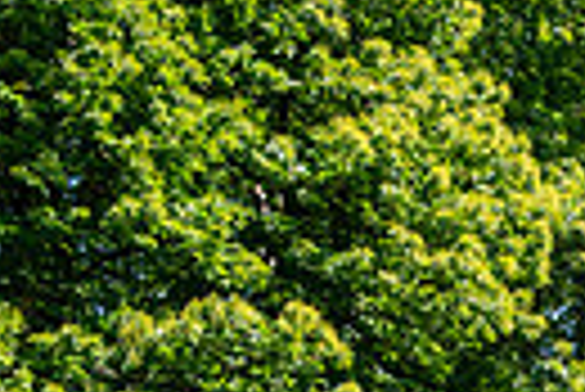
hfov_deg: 14.0
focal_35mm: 132
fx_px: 2147
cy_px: 912
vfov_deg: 9.4
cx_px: 1008
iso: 400
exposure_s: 1/1600
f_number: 6.3
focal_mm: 27.5
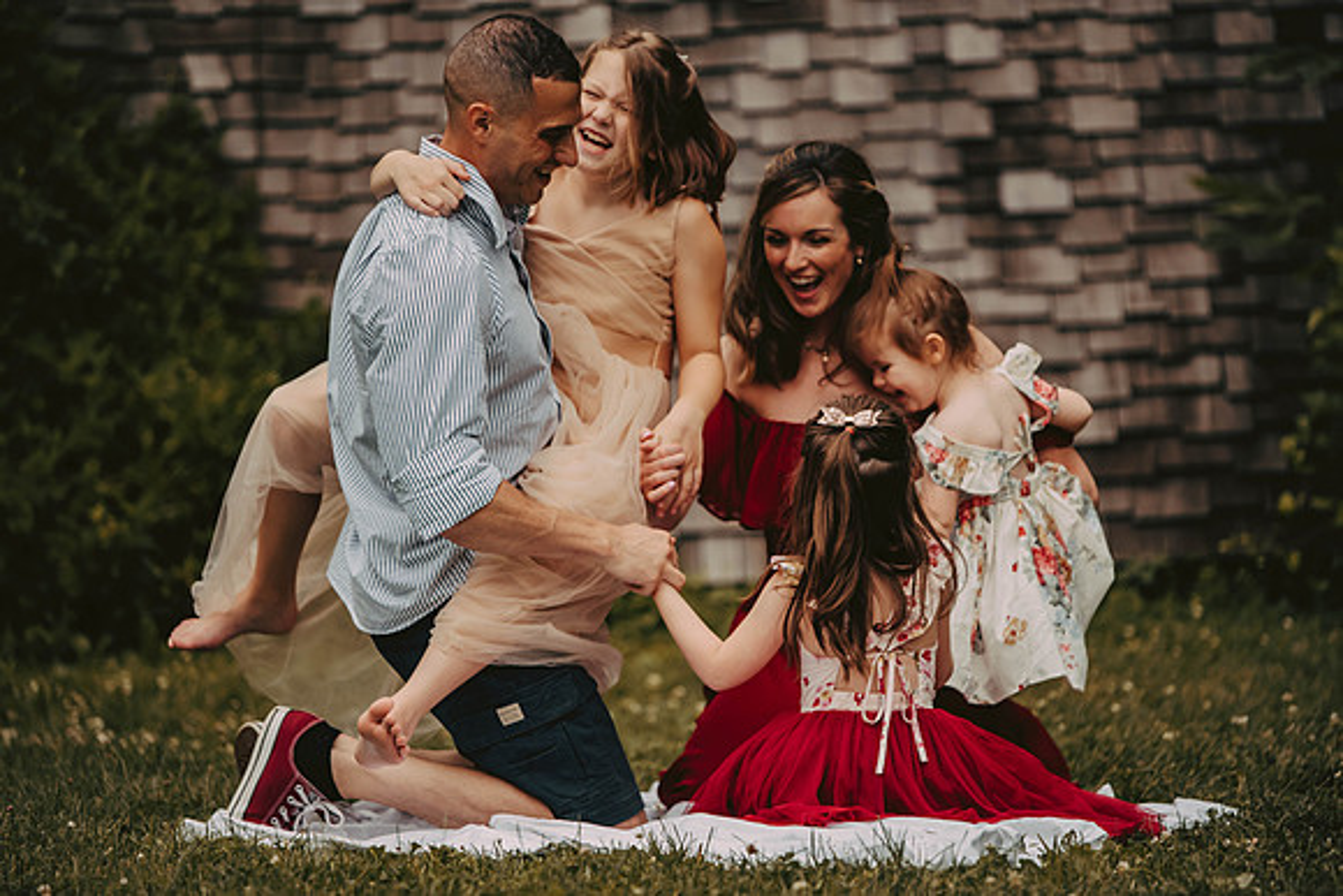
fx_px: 6343
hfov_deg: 12.1
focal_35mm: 170
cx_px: 672
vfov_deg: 8.1
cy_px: 448
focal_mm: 170
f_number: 2.8
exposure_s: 1/4000
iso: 640
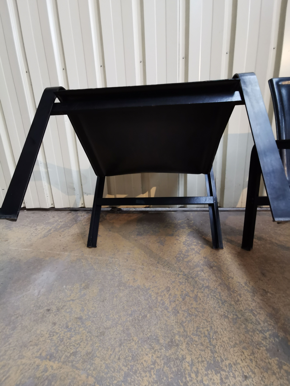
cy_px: 193
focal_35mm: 17
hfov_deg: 74.7
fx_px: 190
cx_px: 145
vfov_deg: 91.0
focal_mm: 2.26
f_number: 2.2
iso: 640
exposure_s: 1/16.7
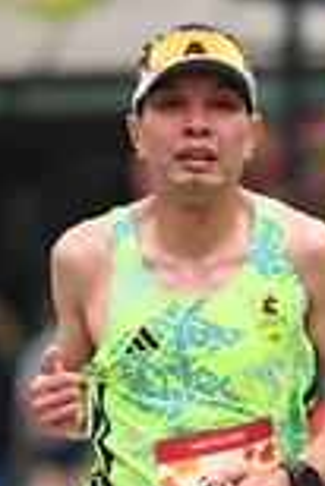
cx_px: 191
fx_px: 9633
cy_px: 587
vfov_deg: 2.9
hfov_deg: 1.9
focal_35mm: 713
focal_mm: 200
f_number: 2.8
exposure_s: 1/1250
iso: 1600
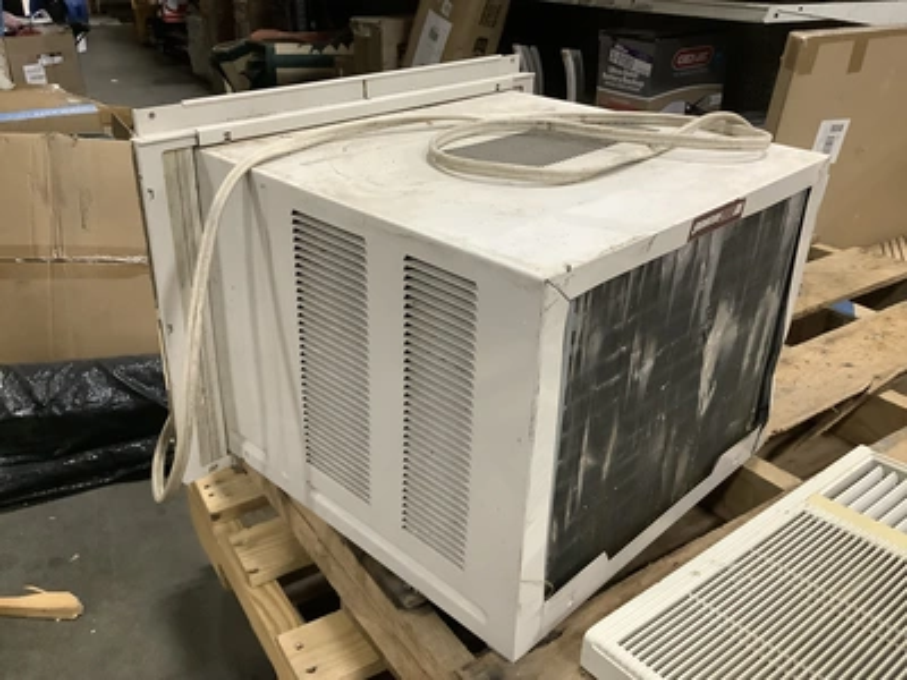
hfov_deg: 58.4
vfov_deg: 45.4
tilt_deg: -25.7
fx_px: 812
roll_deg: +0.8
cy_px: 340
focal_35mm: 31
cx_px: 454
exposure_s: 1/40
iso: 320
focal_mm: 3.3
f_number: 2.4
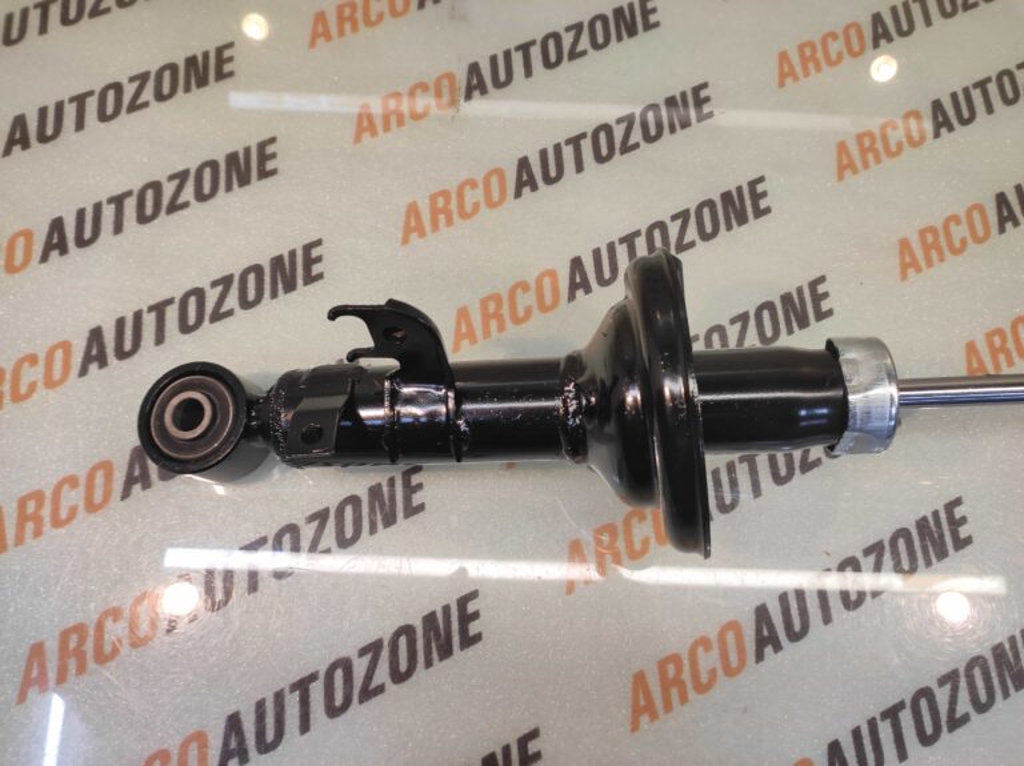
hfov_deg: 91.1
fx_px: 503
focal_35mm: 17
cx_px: 512
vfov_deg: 74.7
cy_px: 383
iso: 117
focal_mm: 4.74
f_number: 1.79
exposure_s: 1/33
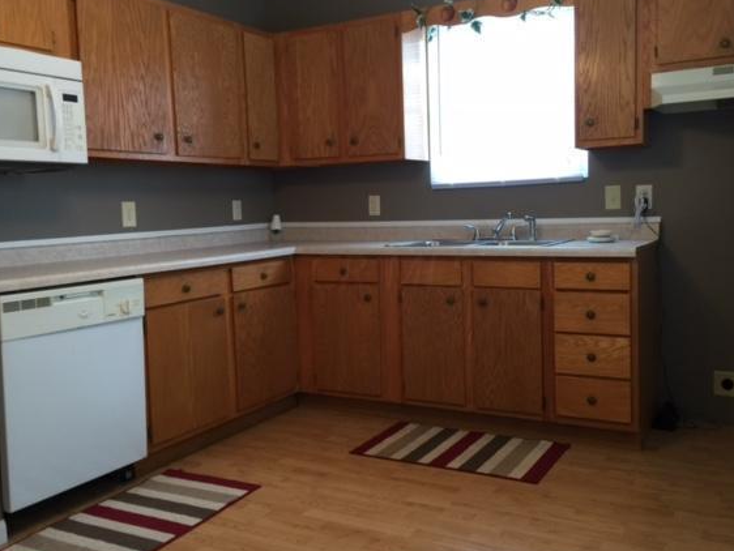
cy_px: 272
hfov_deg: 55.3
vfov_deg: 43.0
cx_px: 391
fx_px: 700
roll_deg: +1.0
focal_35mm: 33
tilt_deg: -3.8
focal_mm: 4.15
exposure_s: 1/30
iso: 40
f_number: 2.2
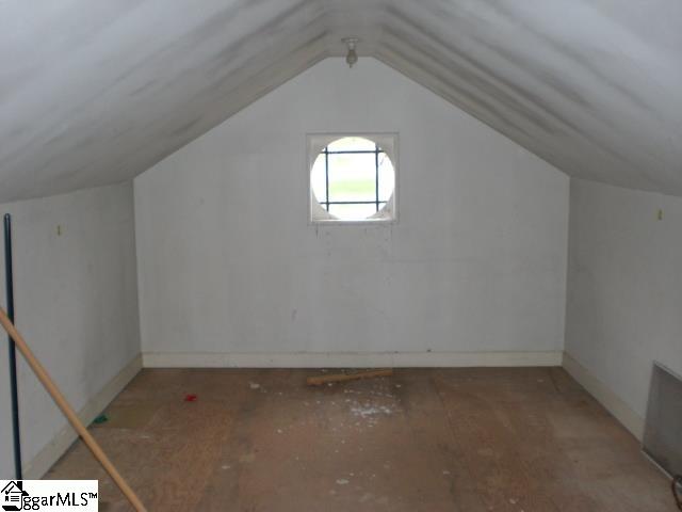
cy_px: 256
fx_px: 749
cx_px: 341
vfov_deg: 37.7
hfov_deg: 49.0
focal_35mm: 38
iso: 200
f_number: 3.1
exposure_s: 1/60
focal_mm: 6.3
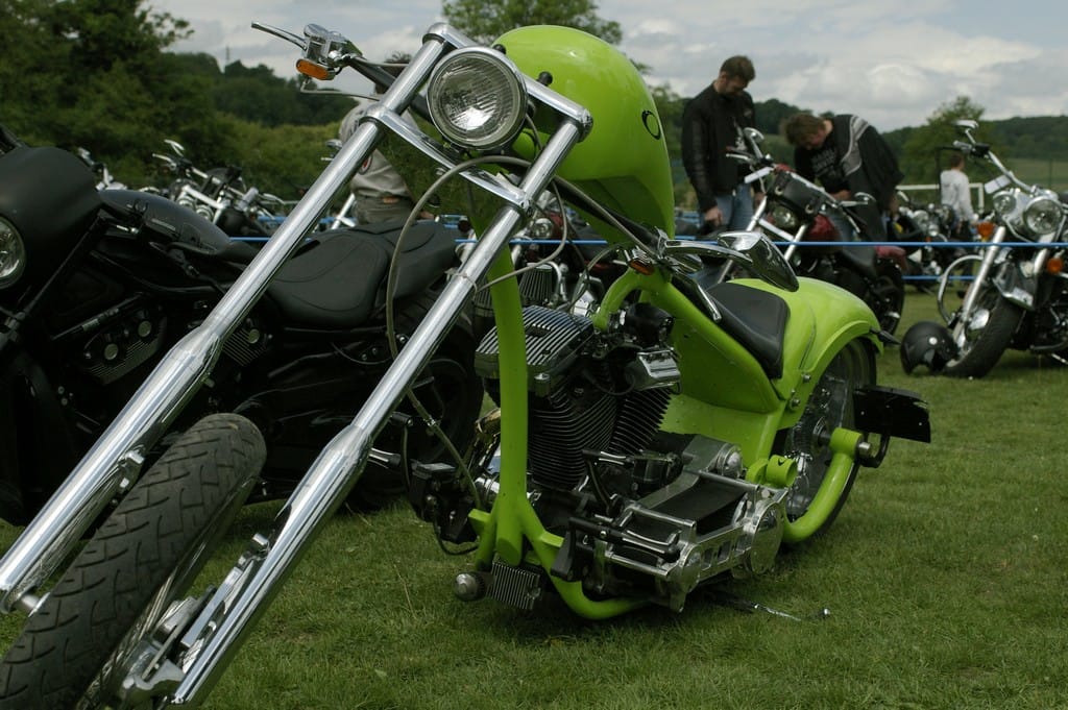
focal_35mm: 58
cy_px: 355
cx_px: 534
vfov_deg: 23.1
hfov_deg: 34.2
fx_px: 1734
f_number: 5.6
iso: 800
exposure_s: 1/3200
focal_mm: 39
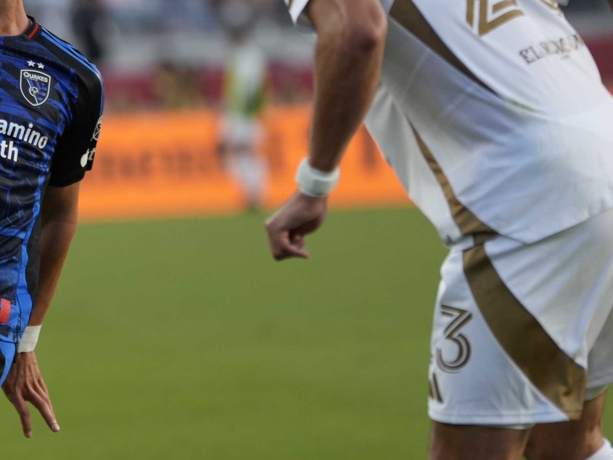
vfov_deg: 2.3
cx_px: -142
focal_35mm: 636
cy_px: 218
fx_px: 11260
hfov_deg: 3.1
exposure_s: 1/1600
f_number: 2.8
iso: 500
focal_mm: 182.8
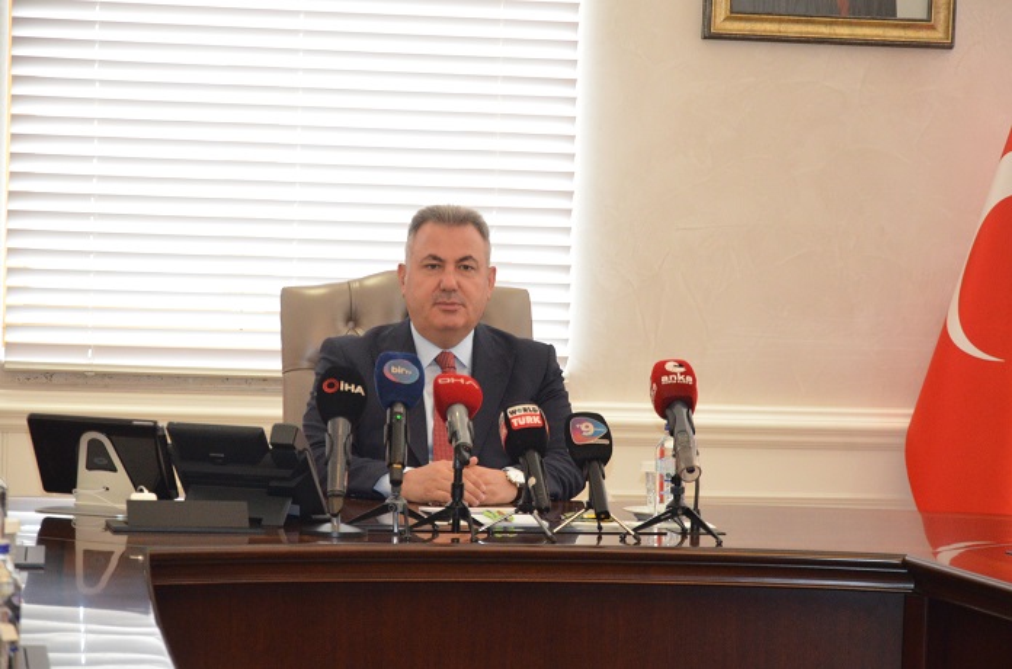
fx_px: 3869
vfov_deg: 9.9
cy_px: 334
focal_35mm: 138
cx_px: 506
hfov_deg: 14.9
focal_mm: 92
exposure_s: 1/60
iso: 3200
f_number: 5.6
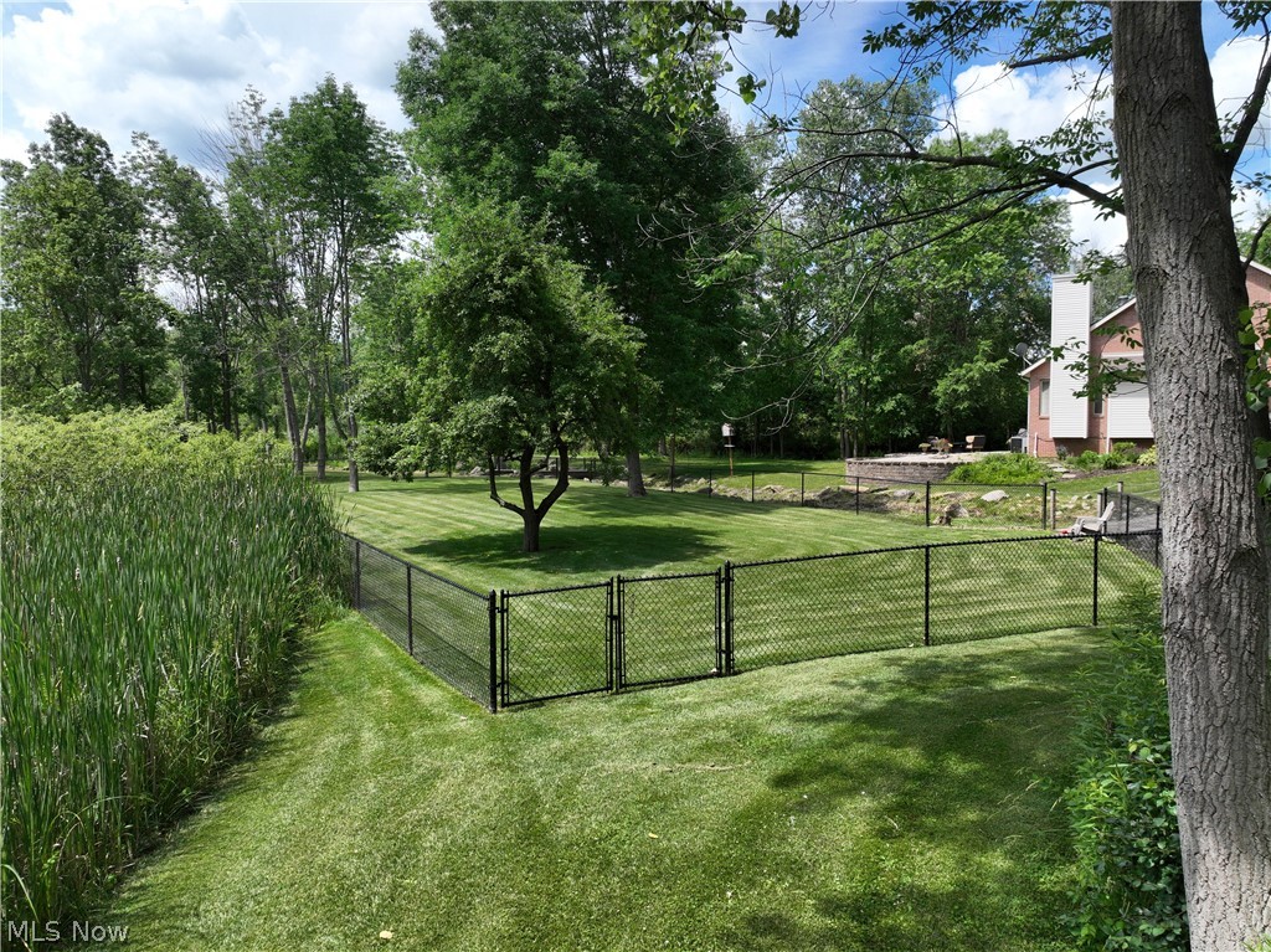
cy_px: 476
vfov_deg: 56.8
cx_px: 636
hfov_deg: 71.6
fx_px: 881
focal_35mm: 24
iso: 100
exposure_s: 1/2000
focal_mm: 12.29
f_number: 3.2
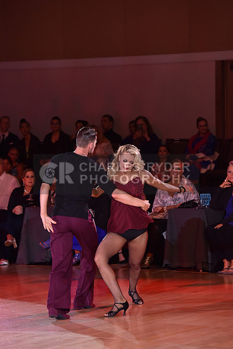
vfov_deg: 12.8
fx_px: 1552
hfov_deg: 8.6
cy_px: 174
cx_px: 116
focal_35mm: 160
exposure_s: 1/250
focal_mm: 160
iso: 1600
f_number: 5
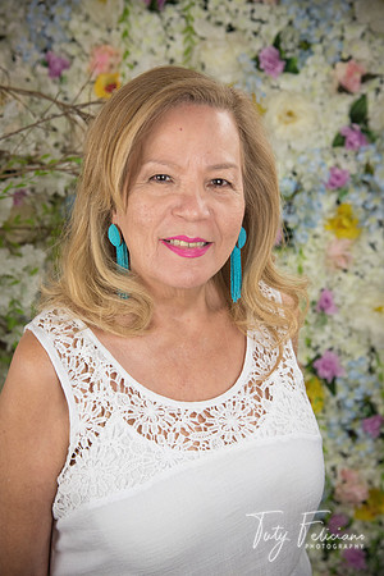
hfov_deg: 20.9
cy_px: 288
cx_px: 192
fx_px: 1040
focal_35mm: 65
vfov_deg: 31.0
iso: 1250
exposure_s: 1/125
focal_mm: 65
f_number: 5
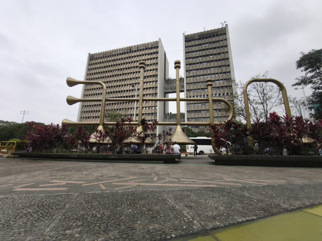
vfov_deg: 81.7
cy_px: 120
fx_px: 140
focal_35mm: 15
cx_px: 161
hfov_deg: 98.2
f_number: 2.2
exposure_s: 1/215
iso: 50
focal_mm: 1.91
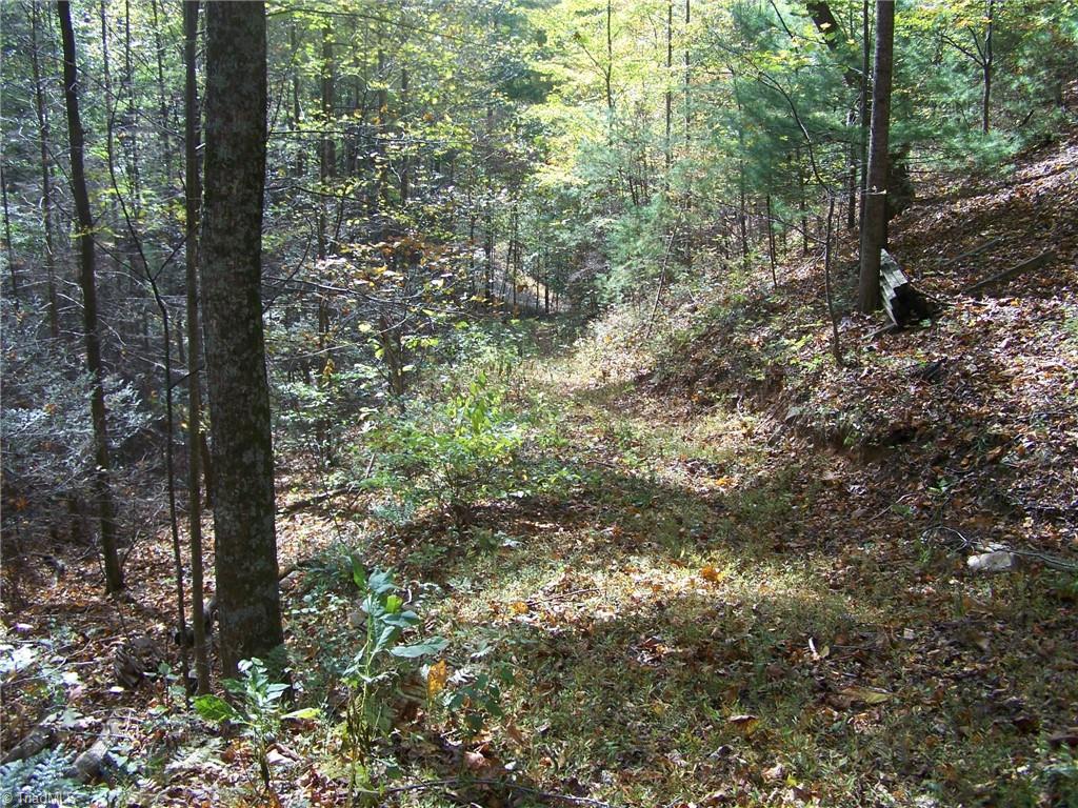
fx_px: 1183
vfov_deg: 37.7
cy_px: 404
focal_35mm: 38
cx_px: 539
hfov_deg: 49.0
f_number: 2.8
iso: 64
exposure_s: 1/100
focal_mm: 6.3
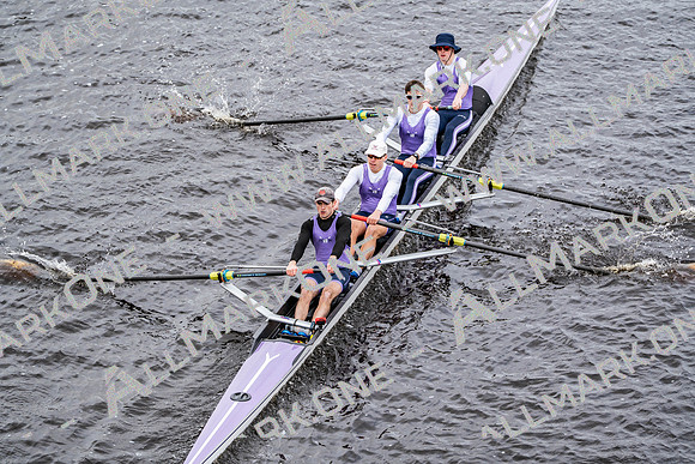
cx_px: 348
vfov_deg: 6.9
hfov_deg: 10.3
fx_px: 3862
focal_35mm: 200
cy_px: 232
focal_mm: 200
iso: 320
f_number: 2.8
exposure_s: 1/2000
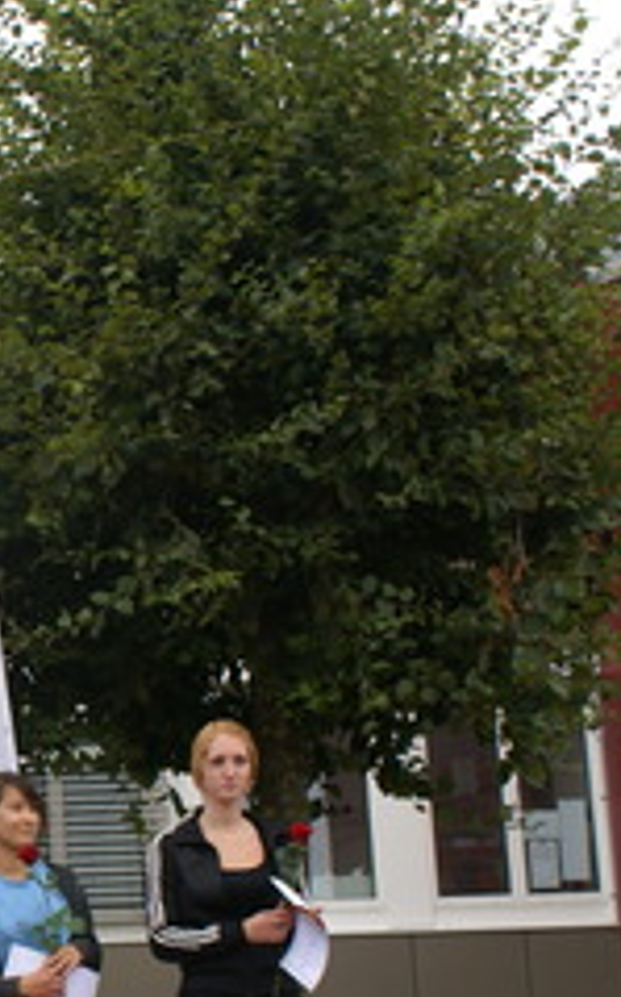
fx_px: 2062
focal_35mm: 76
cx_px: -275
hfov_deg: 15.9
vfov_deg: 26.8
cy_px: 738
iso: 100
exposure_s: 1/60
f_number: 4.5
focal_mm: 22
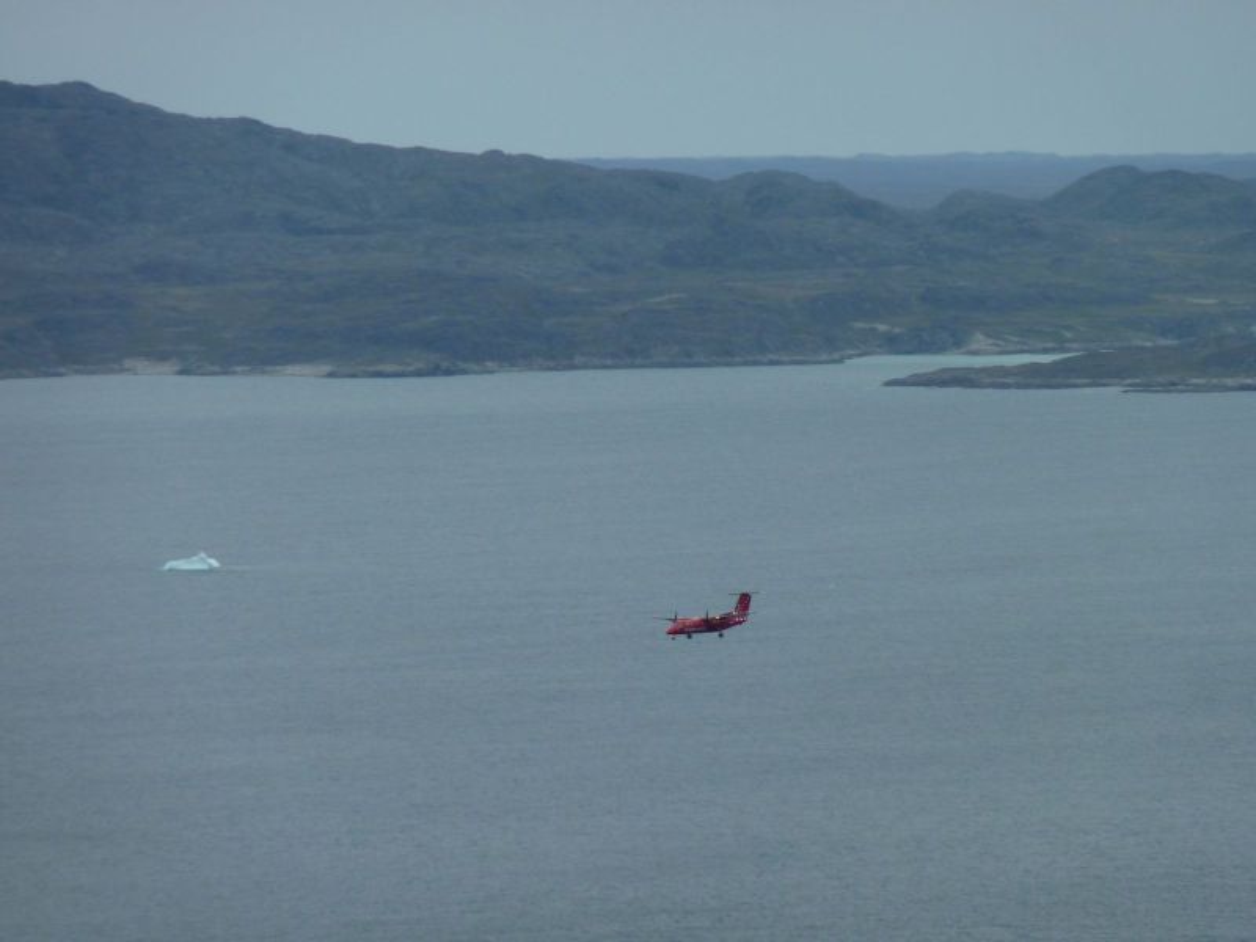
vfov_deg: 5.0
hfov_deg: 6.6
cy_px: 471
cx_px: 628
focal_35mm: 300
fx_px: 10885
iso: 80
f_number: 4.9
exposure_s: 1/250
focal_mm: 49.2
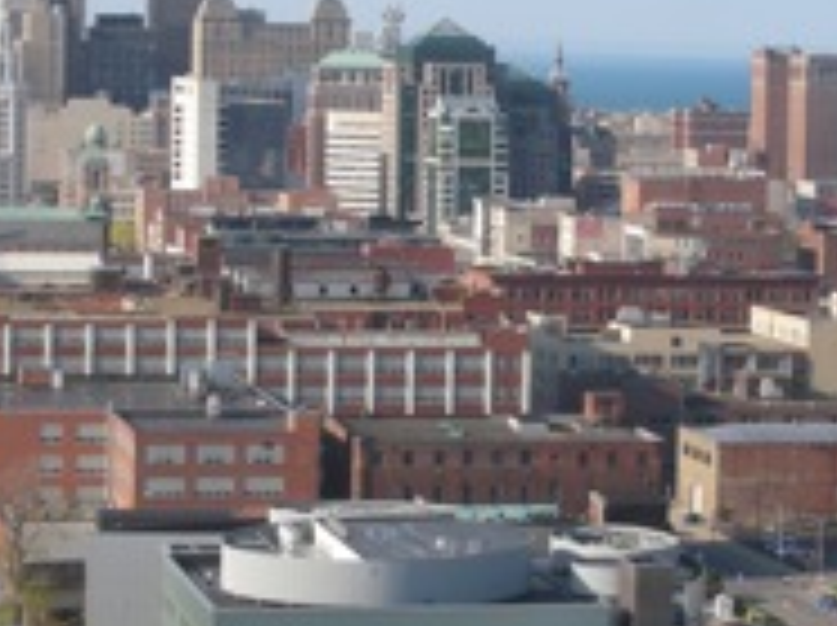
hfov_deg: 12.6
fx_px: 3791
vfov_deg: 9.4
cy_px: 194
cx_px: 490
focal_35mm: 157
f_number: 4.1
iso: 50
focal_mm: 12.2
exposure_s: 1/115
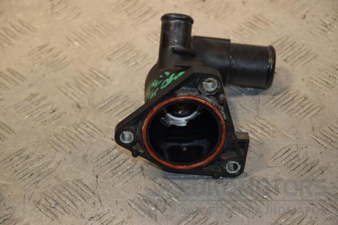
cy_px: 112
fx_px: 1296
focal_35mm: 138
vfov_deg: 9.9
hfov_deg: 14.9
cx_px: 169
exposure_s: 1/200
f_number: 6.3
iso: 800
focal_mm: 92
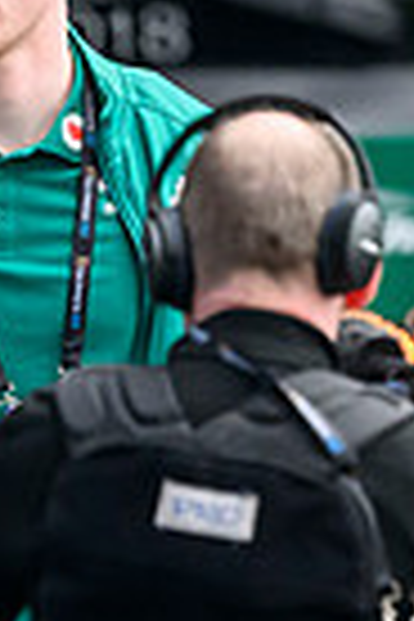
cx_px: -420
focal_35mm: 2469
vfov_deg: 0.8
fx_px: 42587
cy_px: 683
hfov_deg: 0.6
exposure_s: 1/1250
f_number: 2.8
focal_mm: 400
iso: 3200
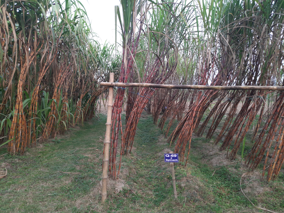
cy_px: 106
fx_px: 205
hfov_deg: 69.4
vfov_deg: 54.9
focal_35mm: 25
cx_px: 142
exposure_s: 1/50
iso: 40
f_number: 2
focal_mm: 4.6
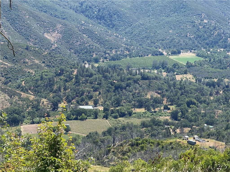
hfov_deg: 16.4
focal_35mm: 120
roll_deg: -0.2
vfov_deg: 12.3
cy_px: 86
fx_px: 797
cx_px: 115
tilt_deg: -7.2
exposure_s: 1/1080
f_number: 2.8
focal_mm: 15.66
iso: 64
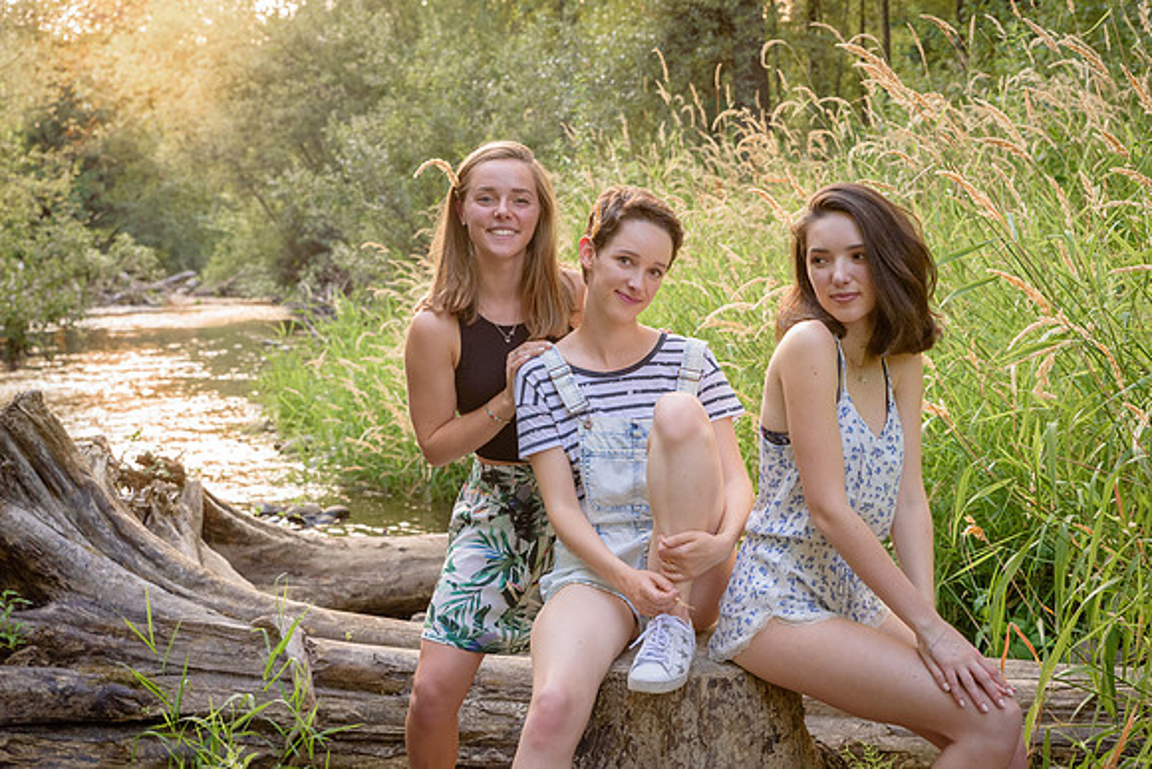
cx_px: 586
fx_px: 1865
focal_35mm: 58
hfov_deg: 34.3
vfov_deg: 23.3
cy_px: 362
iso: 1600
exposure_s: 1/125
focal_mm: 55
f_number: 7.1
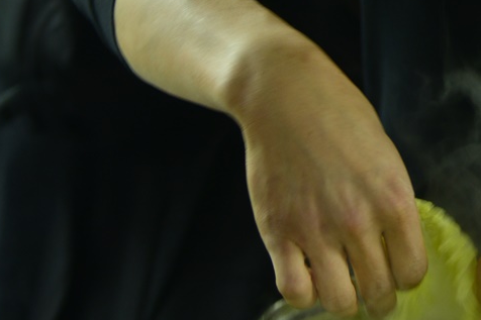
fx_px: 2471
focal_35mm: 185
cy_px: -108
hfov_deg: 11.0
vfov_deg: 7.3
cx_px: 512
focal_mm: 55
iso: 800
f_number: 4
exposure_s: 1/30
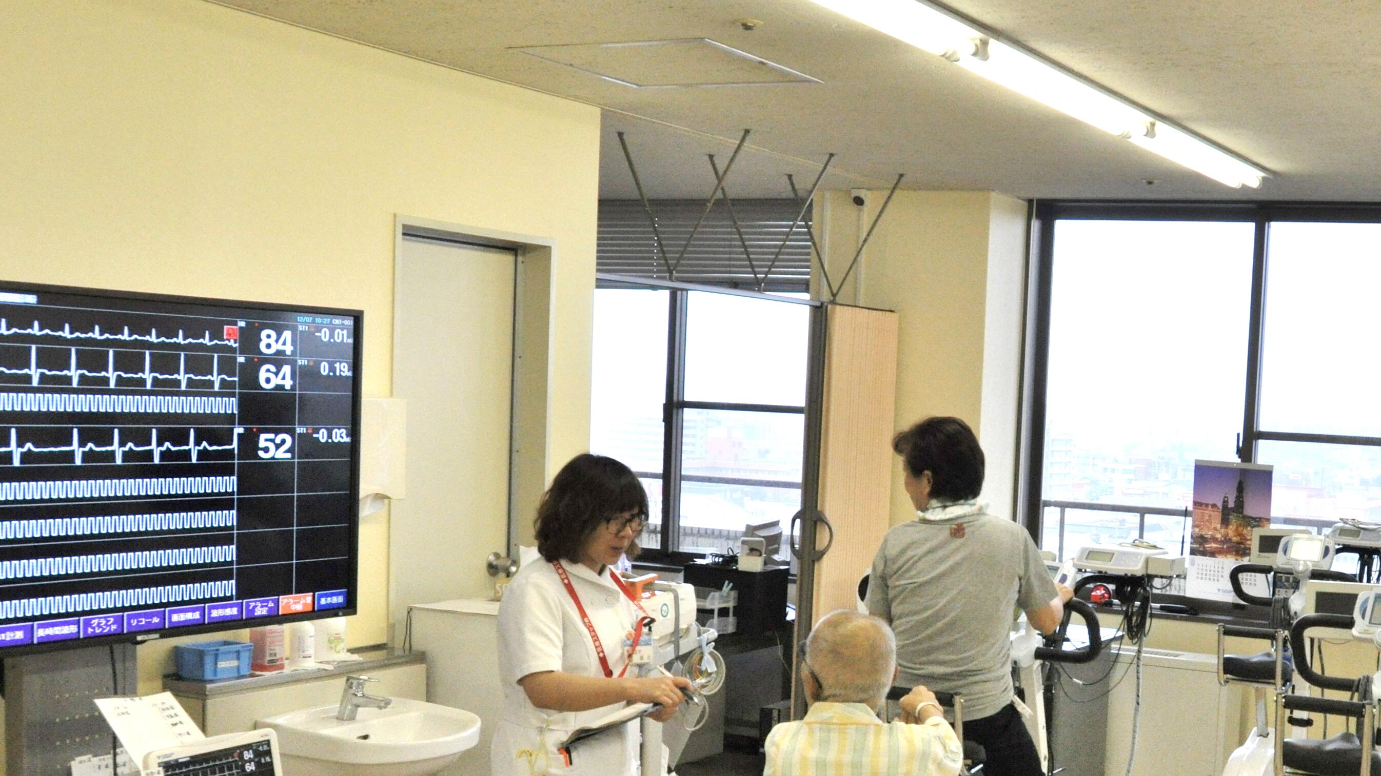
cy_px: 593
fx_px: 1831
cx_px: 1034
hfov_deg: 40.2
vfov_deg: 23.7
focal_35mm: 50
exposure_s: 1/200
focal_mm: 20
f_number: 7.1
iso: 800
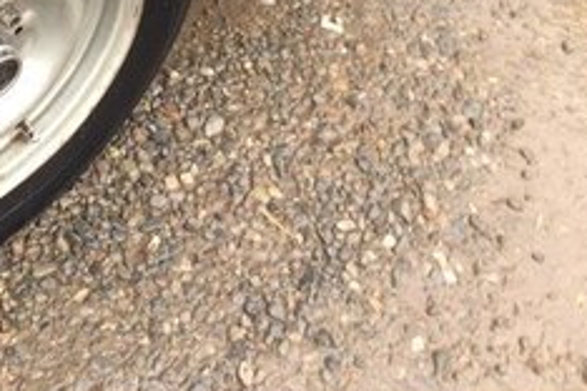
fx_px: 1043
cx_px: 168
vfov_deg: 19.5
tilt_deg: -40.9
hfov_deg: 31.0
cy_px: -123
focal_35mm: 64
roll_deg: -7.1
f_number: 2.2
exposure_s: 1/33
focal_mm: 4.15
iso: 50
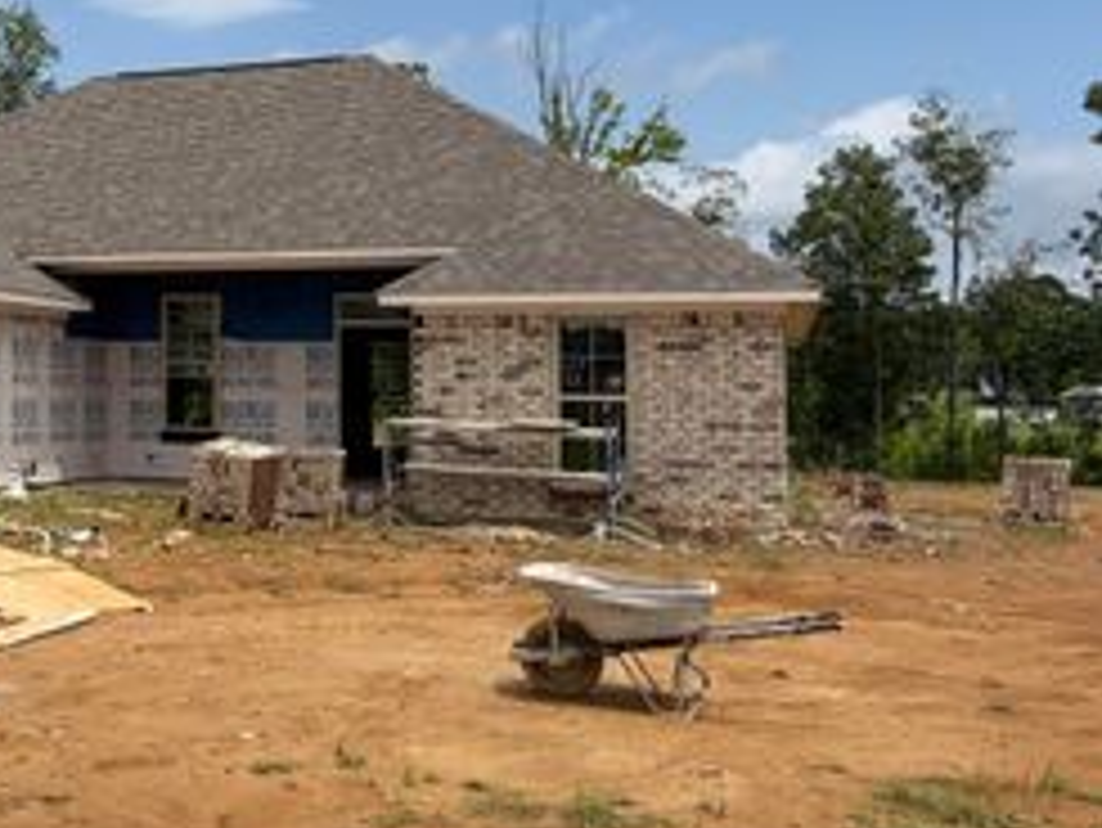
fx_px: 1688
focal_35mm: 53
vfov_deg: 27.4
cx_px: -18
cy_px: 290
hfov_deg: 33.0
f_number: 1.6
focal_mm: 5.96
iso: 50
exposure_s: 1/5348
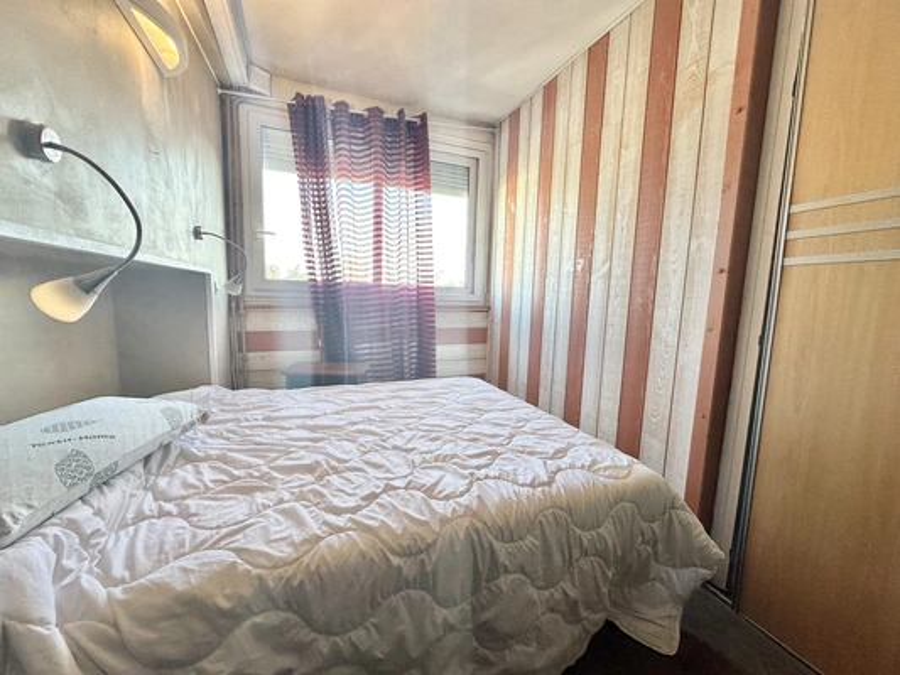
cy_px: 338
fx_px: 364
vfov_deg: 85.7
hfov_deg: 102.1
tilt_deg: -7.1
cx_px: 450
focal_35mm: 14
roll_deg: -1.7
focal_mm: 2.22
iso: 80
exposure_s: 1/100
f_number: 2.2
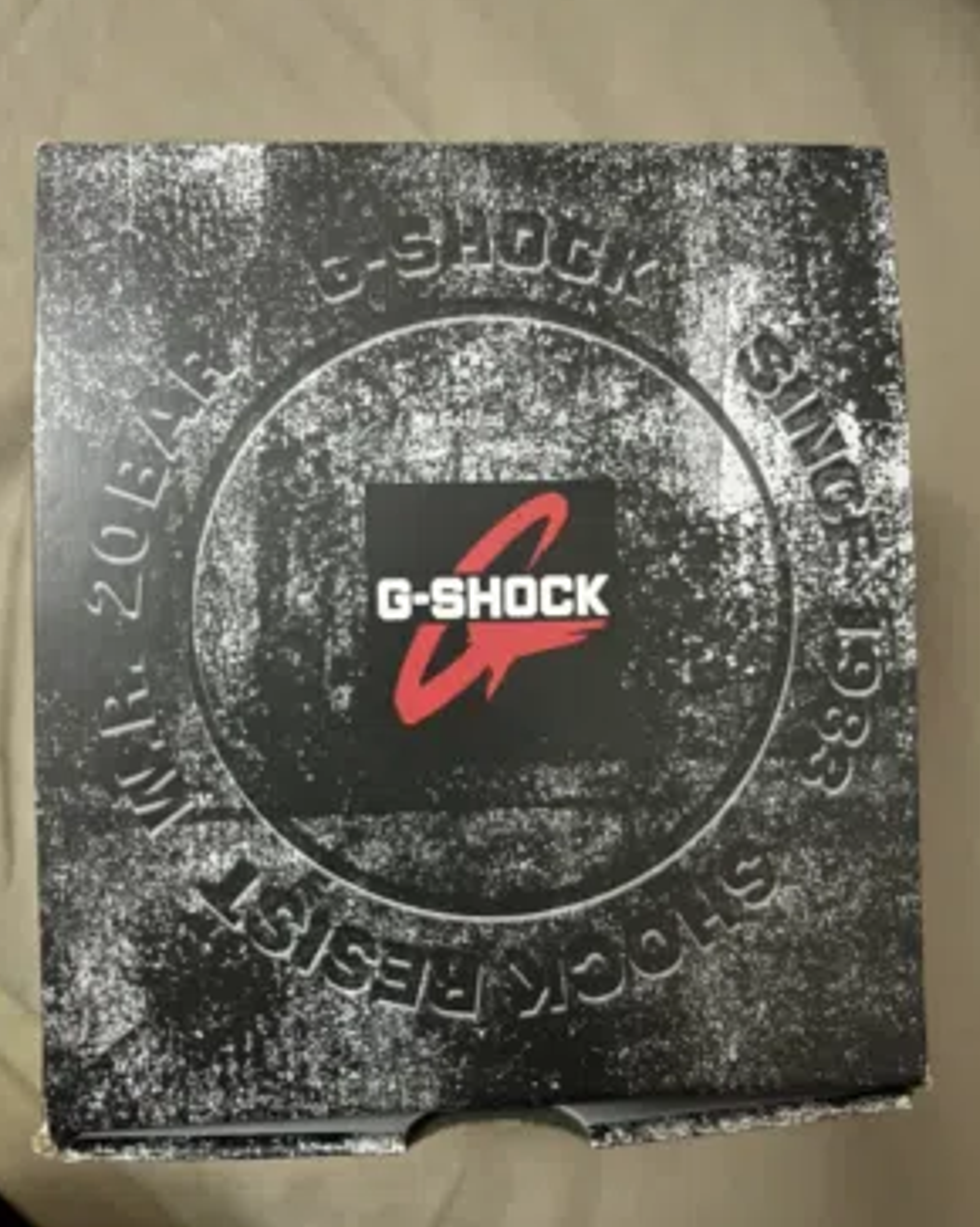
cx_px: 487
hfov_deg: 51.5
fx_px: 1016
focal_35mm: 28
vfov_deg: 62.2
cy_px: 635
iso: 1000
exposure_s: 1/20
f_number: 1.5
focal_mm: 5.7
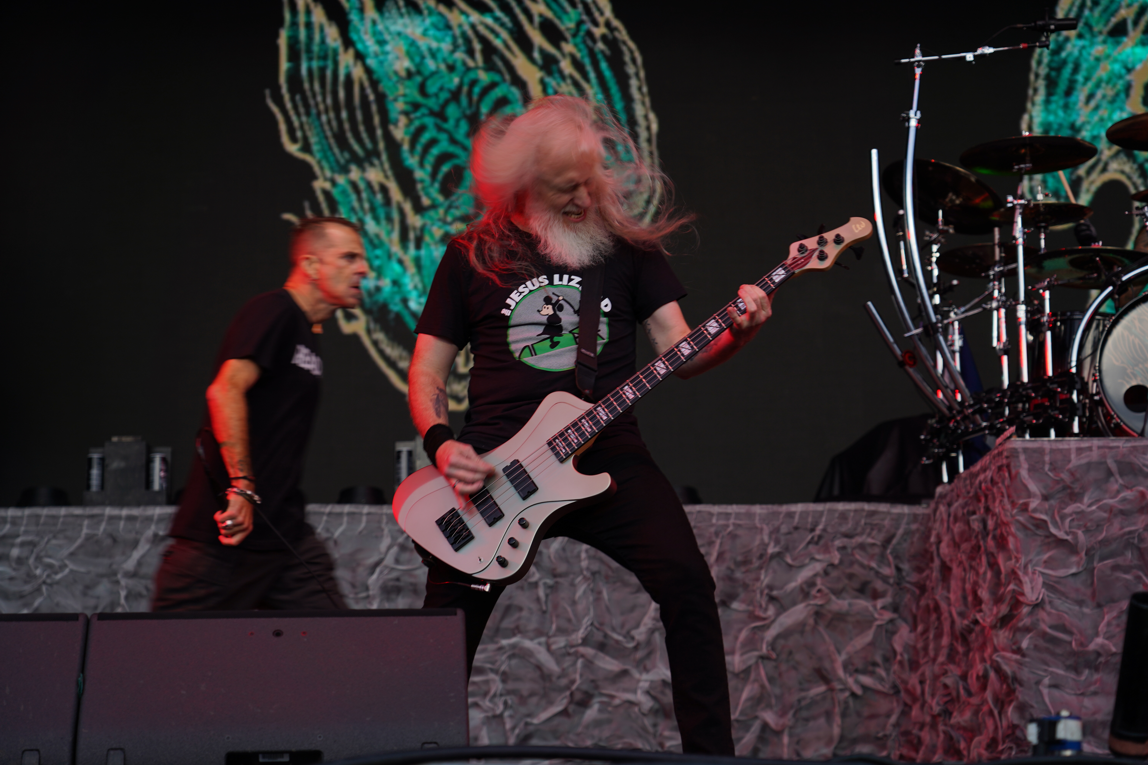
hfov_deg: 27.7
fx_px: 2328
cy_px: 382
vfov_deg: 18.7
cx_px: 574
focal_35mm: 73
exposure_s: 1/100
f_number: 4.5
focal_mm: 73
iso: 100
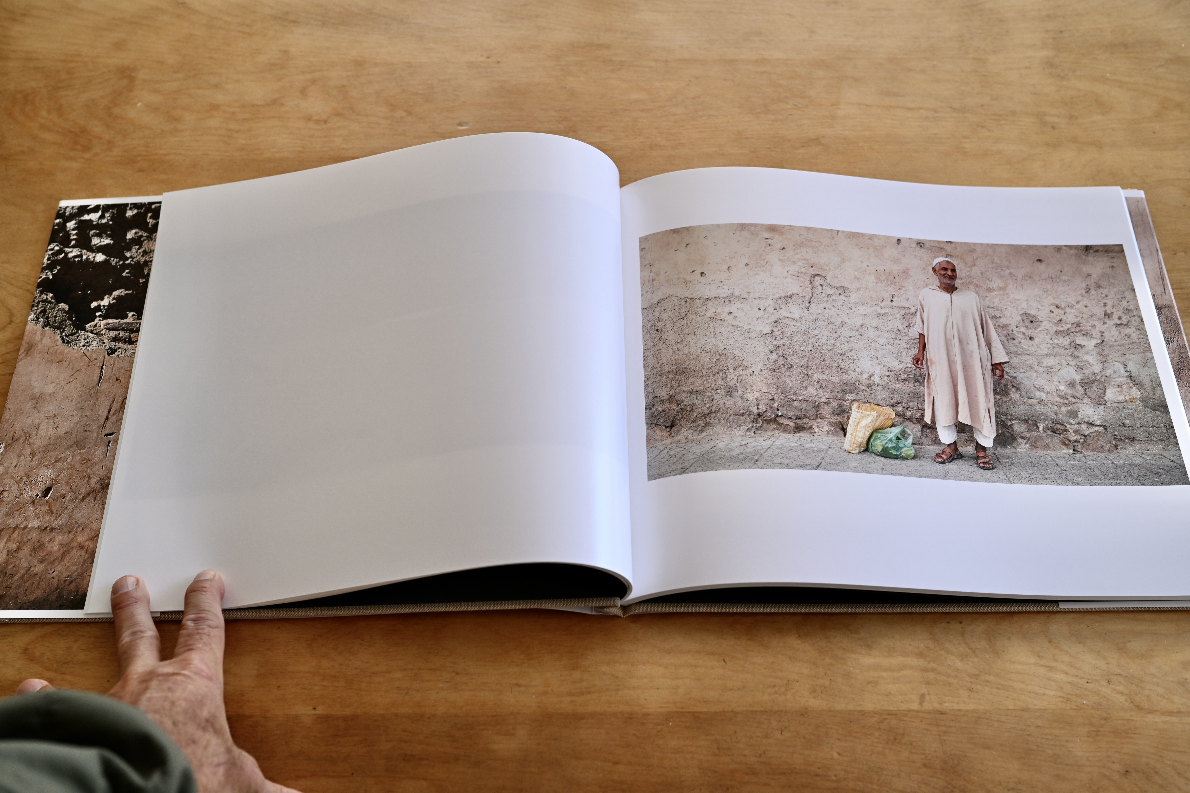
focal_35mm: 40
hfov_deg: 48.5
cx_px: 595
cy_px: 396
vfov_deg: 33.4
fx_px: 1322
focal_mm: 40
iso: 450
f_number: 5.6
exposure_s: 1/125
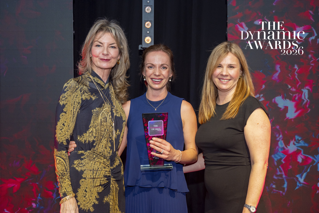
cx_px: 160
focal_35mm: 47
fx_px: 416
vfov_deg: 28.6
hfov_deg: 41.9
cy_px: 106
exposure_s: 1/250
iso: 1600
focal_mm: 47
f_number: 7.1
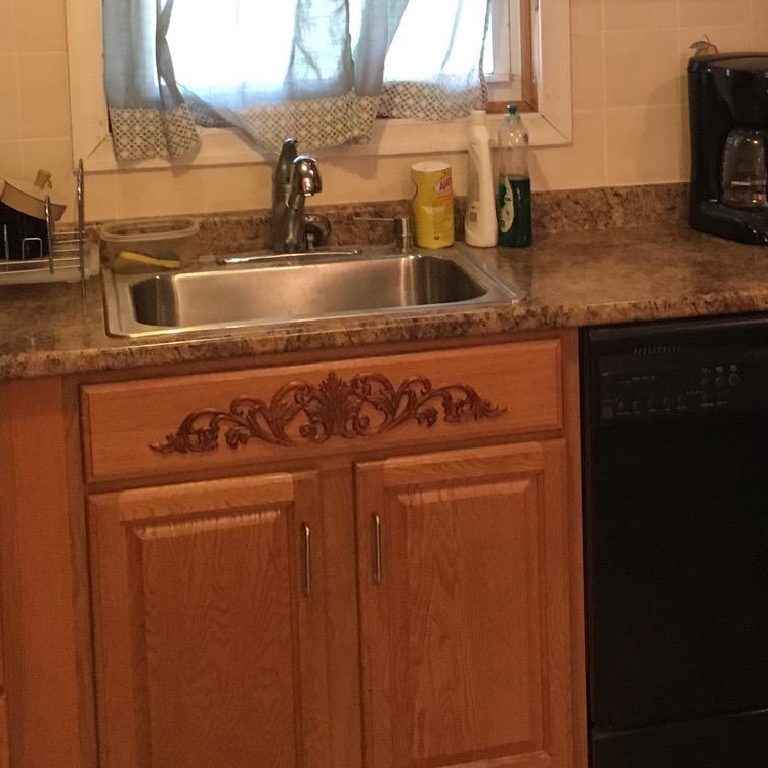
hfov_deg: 24.2
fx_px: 1757
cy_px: 118
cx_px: 637
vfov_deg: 24.1
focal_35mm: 70
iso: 160
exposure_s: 1/30
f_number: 2.2
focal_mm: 4.15
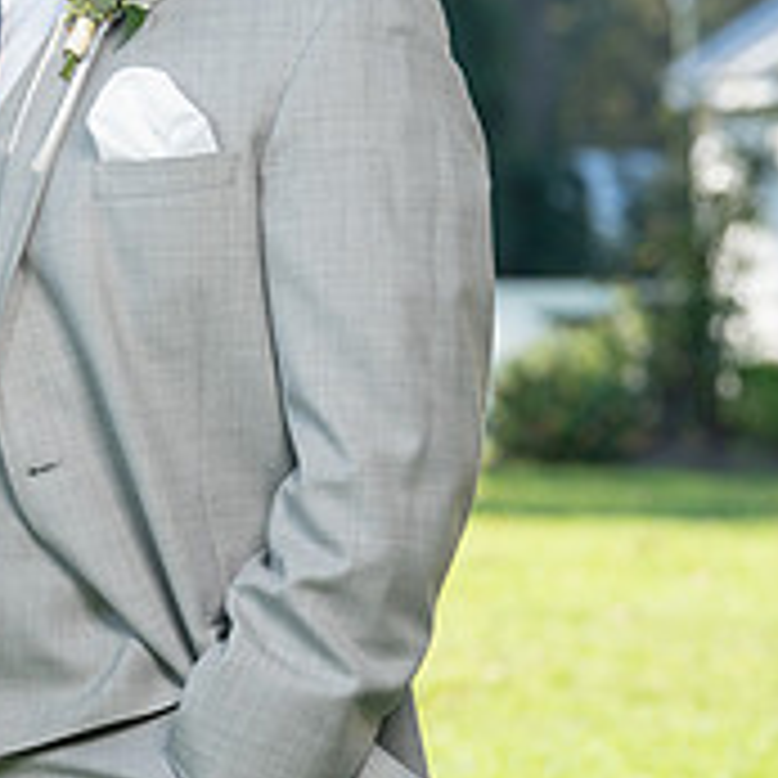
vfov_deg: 4.7
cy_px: 320
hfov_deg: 4.7
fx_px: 9383
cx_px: -439
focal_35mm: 369
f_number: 5.6
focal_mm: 124
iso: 200
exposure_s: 1/200
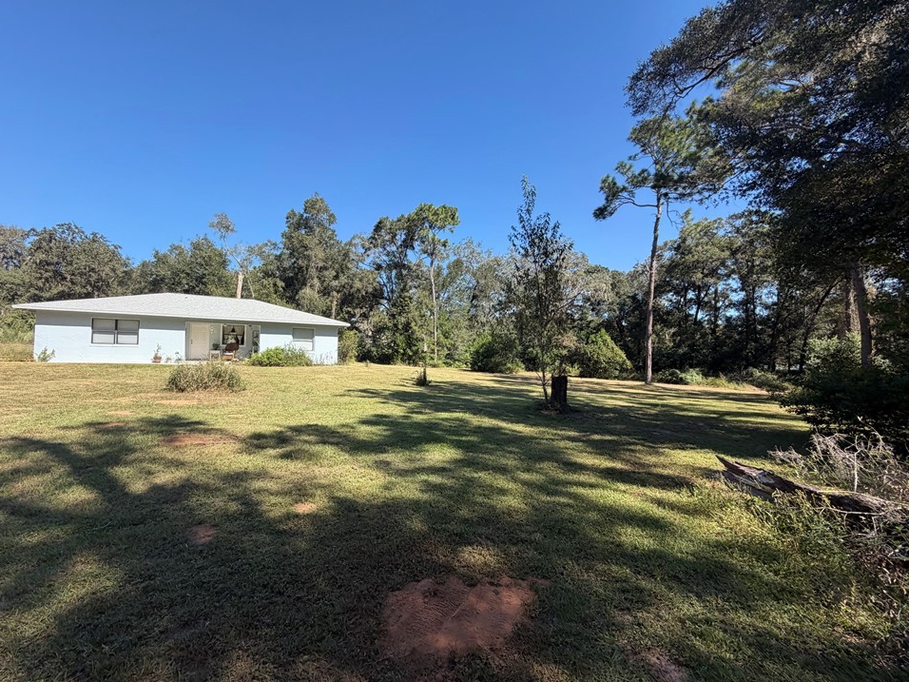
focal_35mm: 15
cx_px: 428
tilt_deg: +1.7
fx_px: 394
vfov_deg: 81.7
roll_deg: -0.8
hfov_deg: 98.1
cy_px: 342
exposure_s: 1/644
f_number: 2.2
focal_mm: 2.22
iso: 40
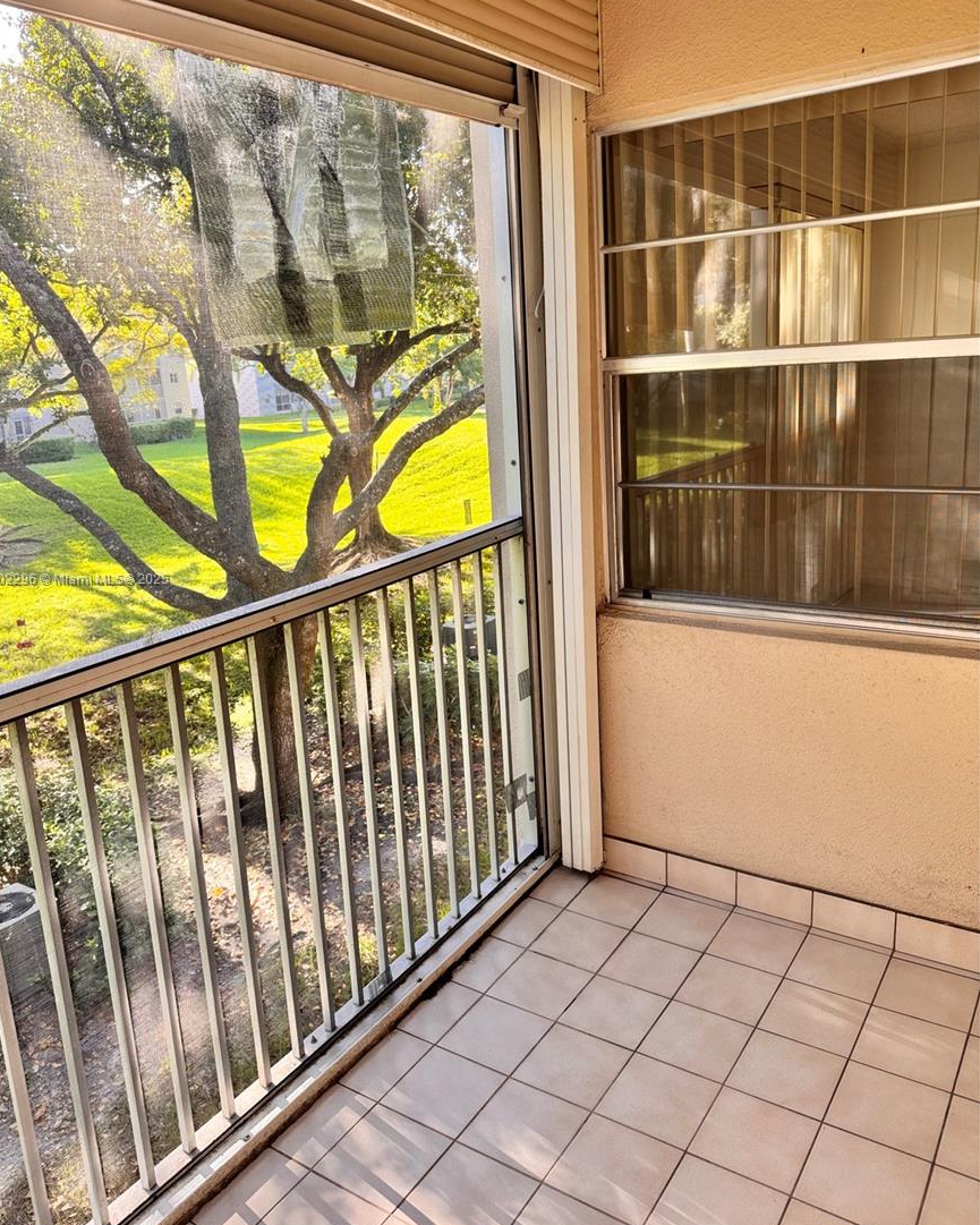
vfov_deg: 66.0
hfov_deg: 54.9
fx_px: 943
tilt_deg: -12.9
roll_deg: +3.9
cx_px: 471
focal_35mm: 26
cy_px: 580
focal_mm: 6.76
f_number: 1.78
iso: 64
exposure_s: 1/121
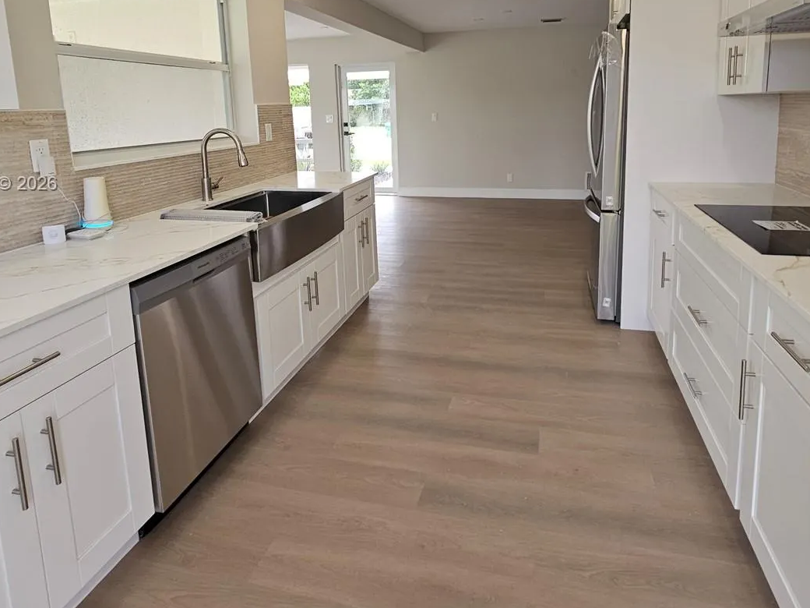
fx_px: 468
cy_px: 185
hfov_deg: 81.6
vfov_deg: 63.6
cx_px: 438
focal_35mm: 20
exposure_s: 1/60
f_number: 2.2
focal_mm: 2.2
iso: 64
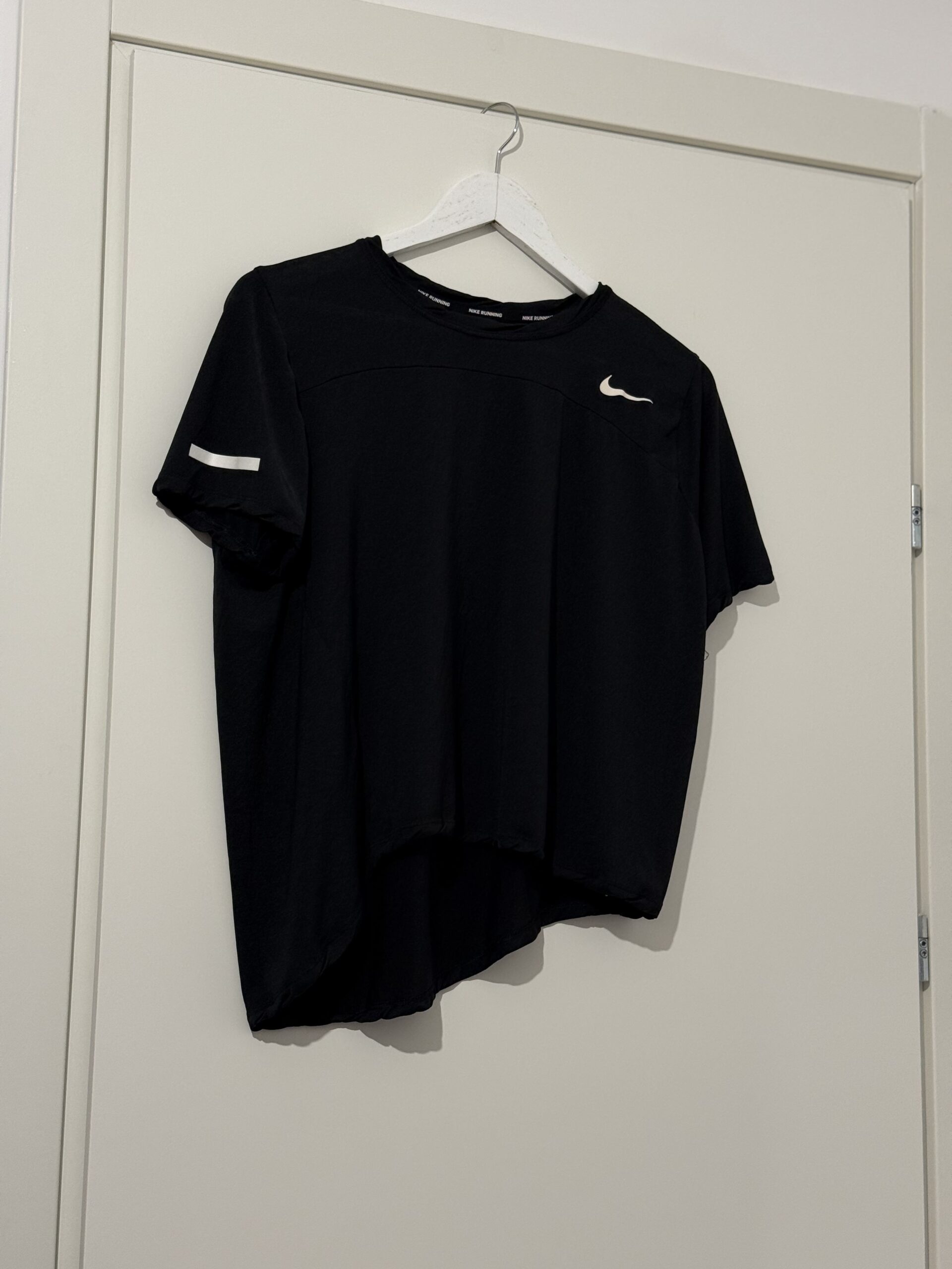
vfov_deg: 39.7
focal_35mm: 48
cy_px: 634
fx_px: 1760
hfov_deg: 30.3
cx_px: 476
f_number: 1.78
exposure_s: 1/50
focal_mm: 6.76
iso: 160
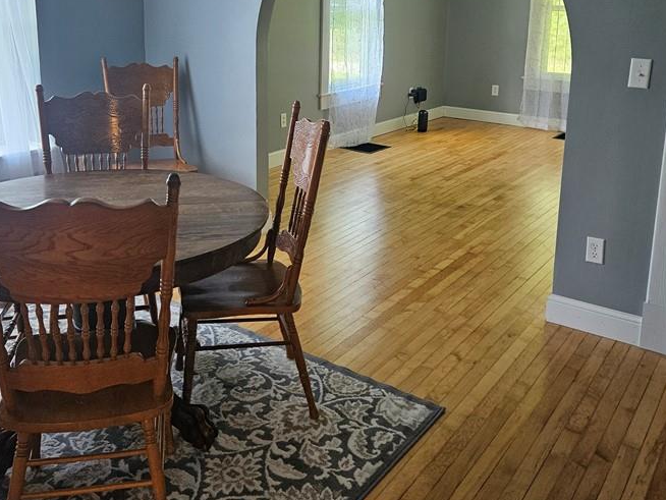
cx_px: 303
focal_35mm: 36
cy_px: 132
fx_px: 693
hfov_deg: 51.3
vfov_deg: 38.8
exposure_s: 1/120
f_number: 1.8
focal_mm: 5.4
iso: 400
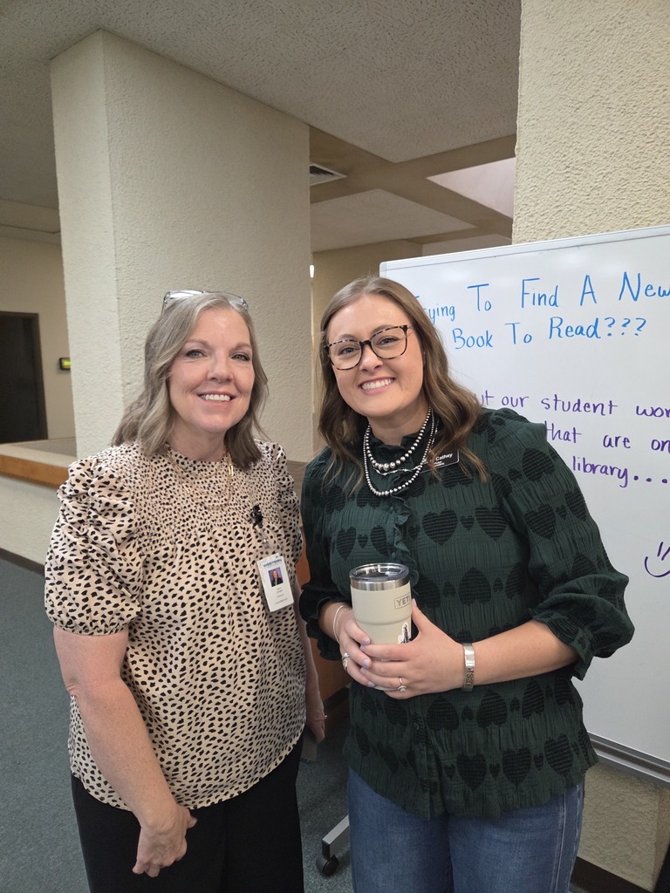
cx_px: 335
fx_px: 594
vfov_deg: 73.9
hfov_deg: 58.9
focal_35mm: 23
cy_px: 446
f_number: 1.8
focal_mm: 5.4
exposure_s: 1/120
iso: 500
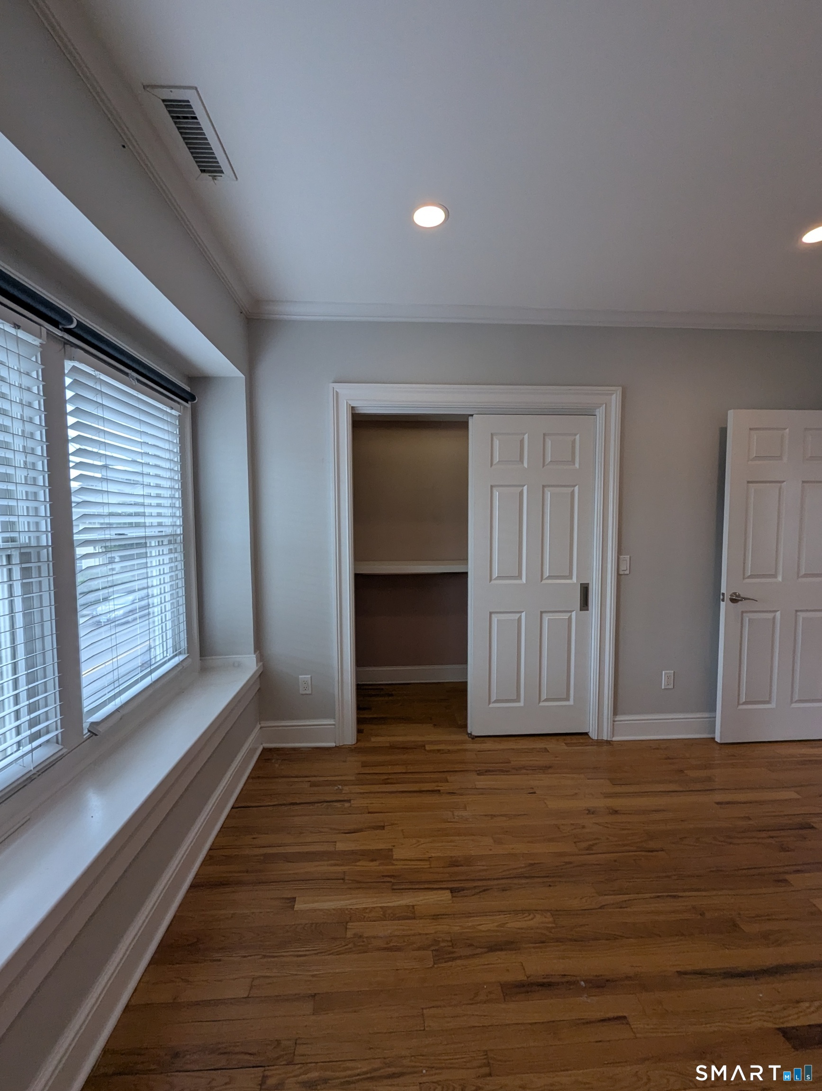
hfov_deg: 90.1
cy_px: 546
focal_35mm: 13
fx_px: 411
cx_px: 411
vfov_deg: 106.1
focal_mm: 1.95
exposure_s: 1/160
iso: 119
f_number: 2.2
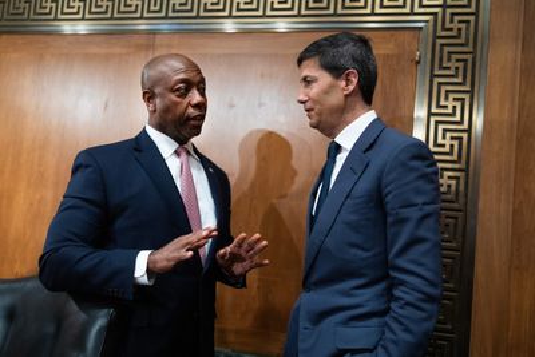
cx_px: 268
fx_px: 520
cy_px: 178
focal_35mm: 35
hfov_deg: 54.4
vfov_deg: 37.9
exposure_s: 1/400
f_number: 1.4
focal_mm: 35
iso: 2500
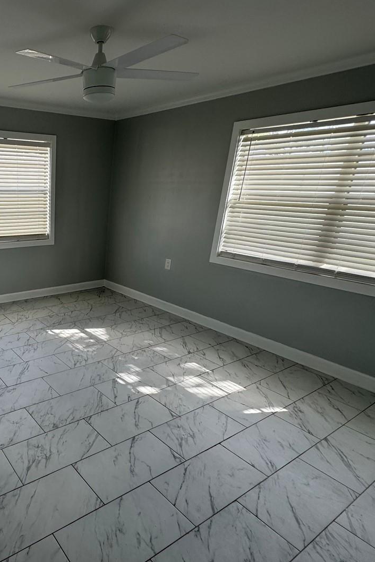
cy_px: 308
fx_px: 344
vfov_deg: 78.4
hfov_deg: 51.4
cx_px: 46
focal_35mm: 22
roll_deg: -0.4
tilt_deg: -19.4
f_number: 2.2
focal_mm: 2.22
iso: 40
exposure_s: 1/171
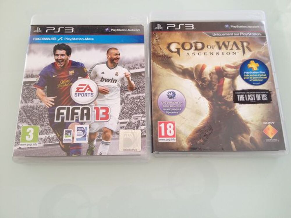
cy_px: 109
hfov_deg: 52.6
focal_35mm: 35
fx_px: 294
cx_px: 146
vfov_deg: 40.7
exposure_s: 1/120
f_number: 2.4
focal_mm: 4.28
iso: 64
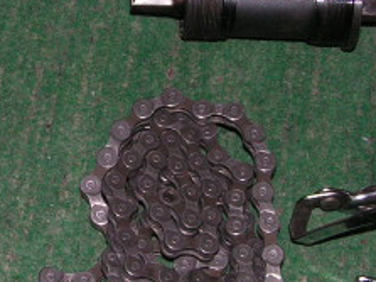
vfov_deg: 13.6
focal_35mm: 109
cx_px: 123
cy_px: 130
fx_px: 1183
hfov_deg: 18.0
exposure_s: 1/40
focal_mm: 6.3
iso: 100
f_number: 5.6
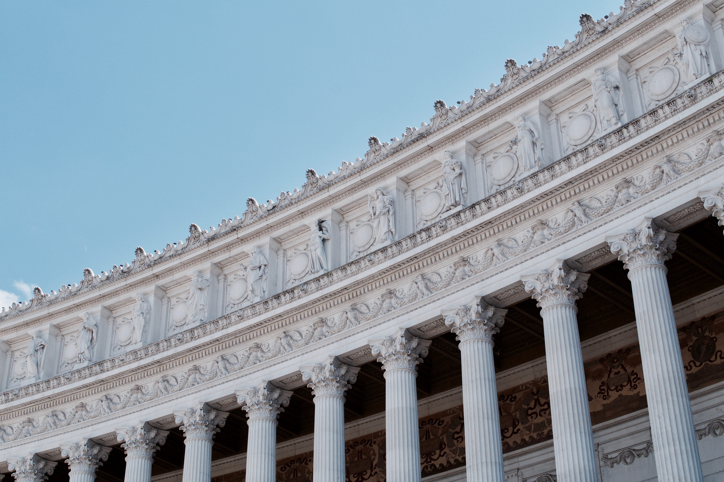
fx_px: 1055
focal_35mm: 52
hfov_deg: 37.9
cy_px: 241
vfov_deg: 25.7
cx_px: 362
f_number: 10
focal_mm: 35
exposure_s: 1/160
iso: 100
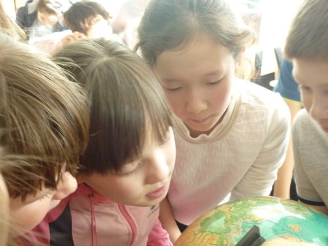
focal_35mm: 44
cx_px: 160
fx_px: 417
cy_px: 127
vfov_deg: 32.9
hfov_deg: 42.9
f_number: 2.8
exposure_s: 1/20
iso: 200
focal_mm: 5.5
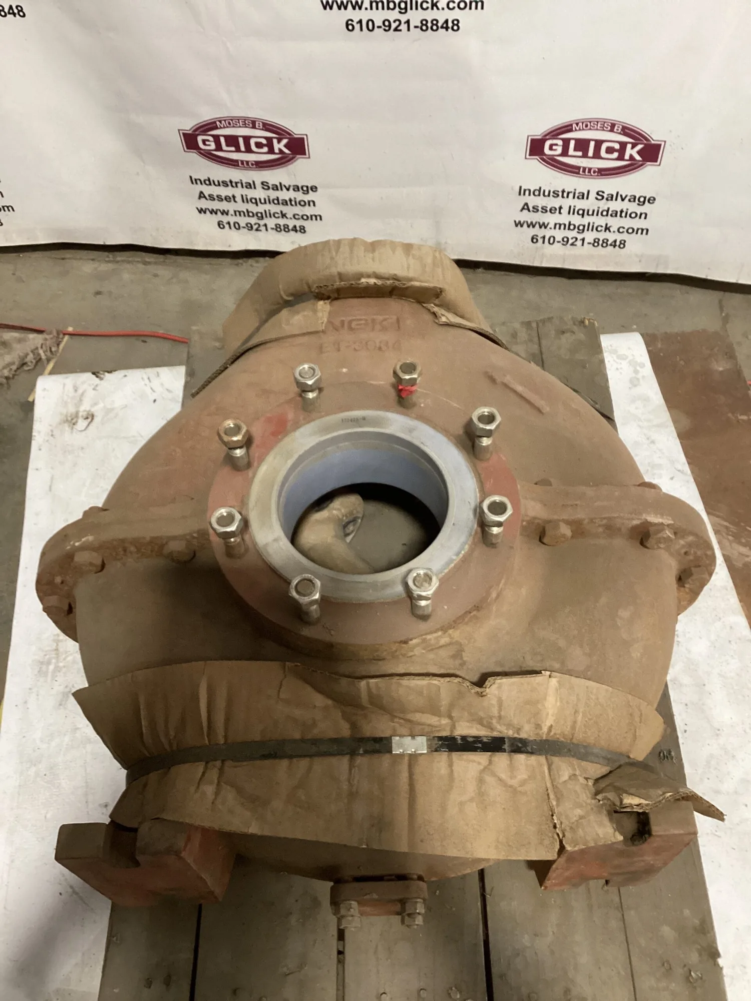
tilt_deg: -56.8
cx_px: 376
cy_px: 500
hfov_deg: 45.4
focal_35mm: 31
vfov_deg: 58.4
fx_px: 897
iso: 320
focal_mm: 3.3
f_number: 2.4
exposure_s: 1/50
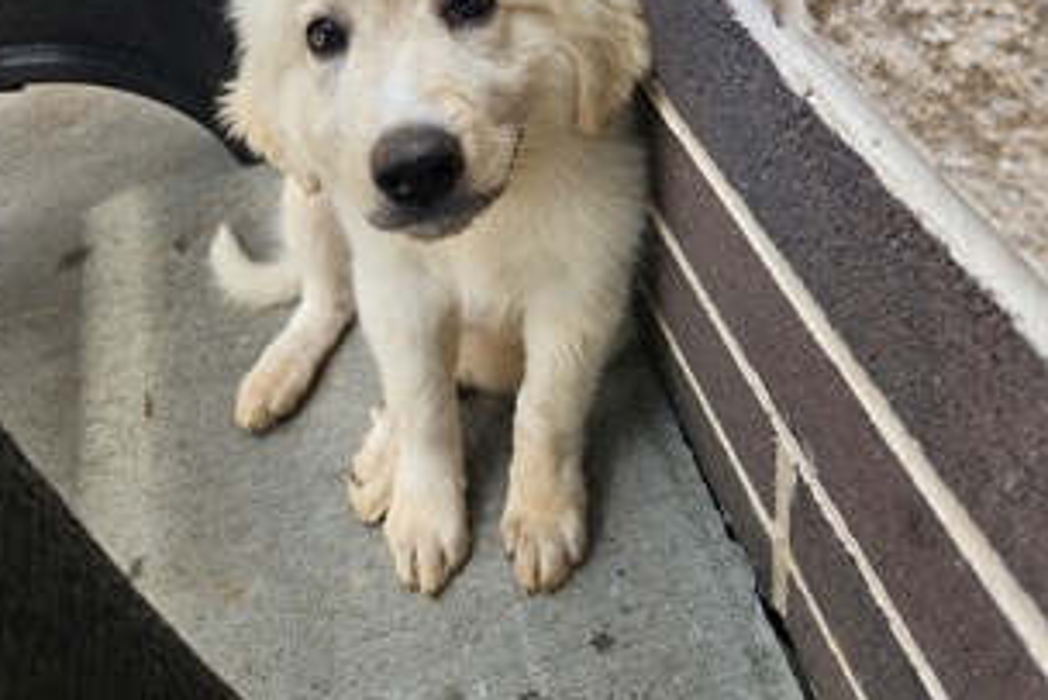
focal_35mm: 33
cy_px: 186
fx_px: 961
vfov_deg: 39.1
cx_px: 519
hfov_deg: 57.2
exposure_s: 1/258
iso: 25
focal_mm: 5.4
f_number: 1.8
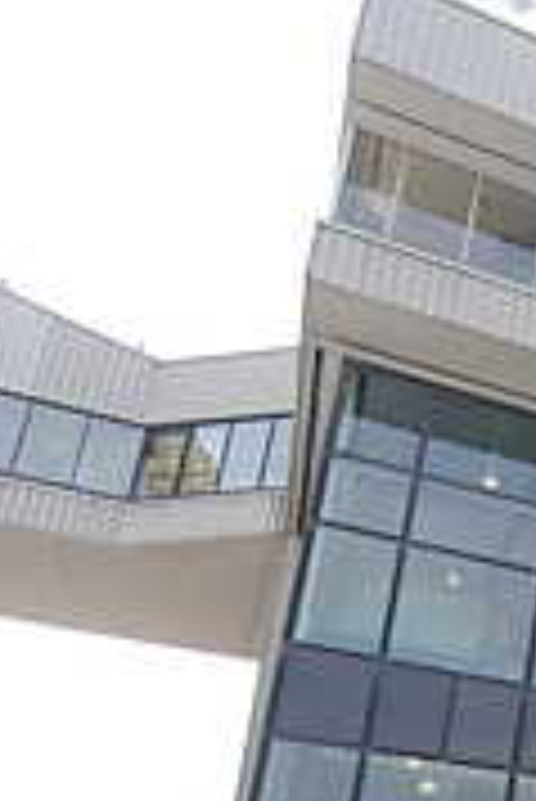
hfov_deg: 15.6
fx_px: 1195
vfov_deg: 34.6
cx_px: 1234
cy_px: 749
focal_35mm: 54
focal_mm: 11
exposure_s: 1/1000
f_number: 5.6
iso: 640
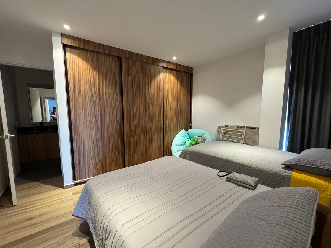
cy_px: 128
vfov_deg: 81.7
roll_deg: +0.3
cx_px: 165
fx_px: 143
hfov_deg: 98.2
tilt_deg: -5.9
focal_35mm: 15
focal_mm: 2.22
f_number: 2.2
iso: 400
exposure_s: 1/47
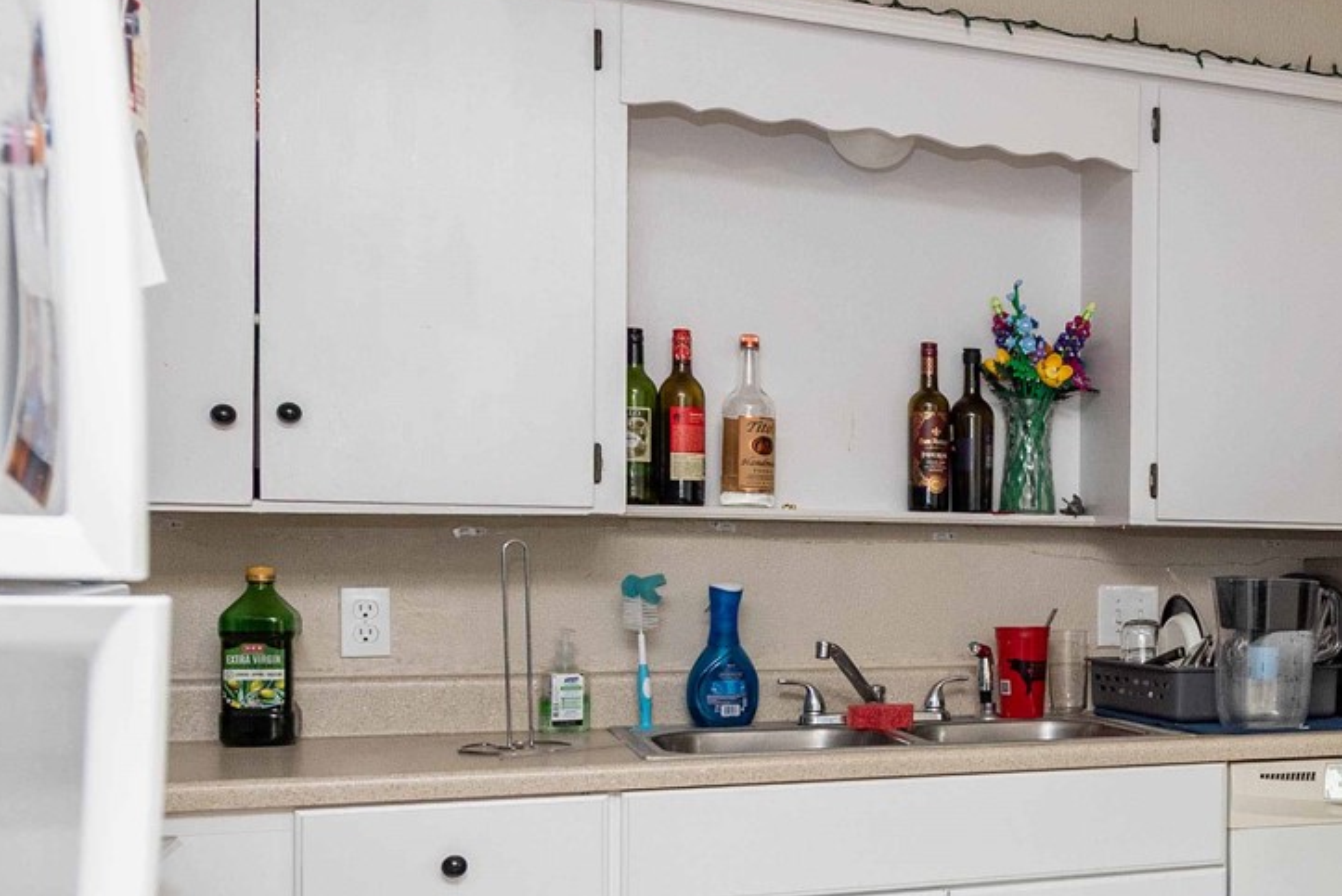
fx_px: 1902
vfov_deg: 26.2
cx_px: 1526
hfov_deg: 33.2
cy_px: 666
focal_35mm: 51
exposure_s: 1/100
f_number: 5
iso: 800
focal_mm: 17
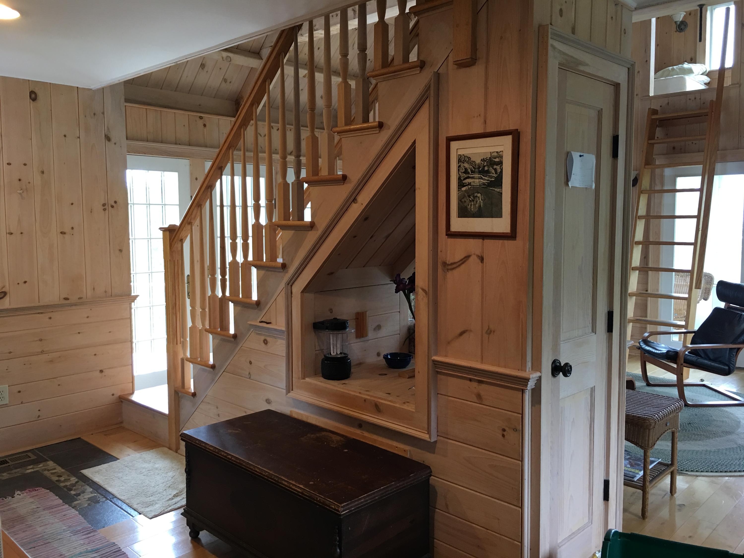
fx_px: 623
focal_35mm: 29
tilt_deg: -4.2
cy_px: 279
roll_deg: -0.1
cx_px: 372
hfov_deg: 61.7
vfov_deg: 48.2
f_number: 2.2
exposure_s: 1/15
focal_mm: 4.15
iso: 40
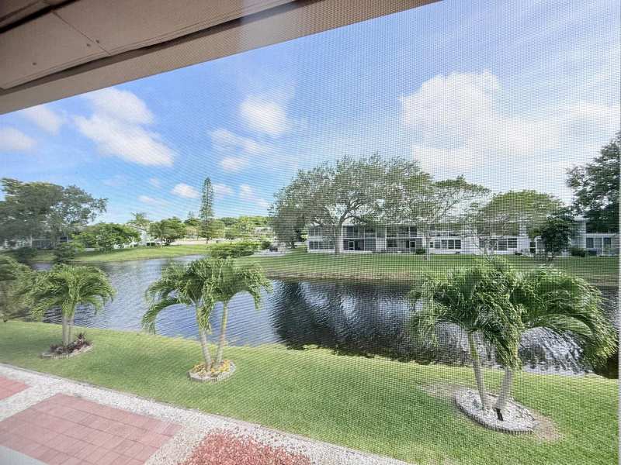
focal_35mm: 14
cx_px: 310
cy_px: 232
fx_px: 251
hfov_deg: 102.1
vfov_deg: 85.7
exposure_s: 1/679
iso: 50
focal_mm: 2.22
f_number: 2.2
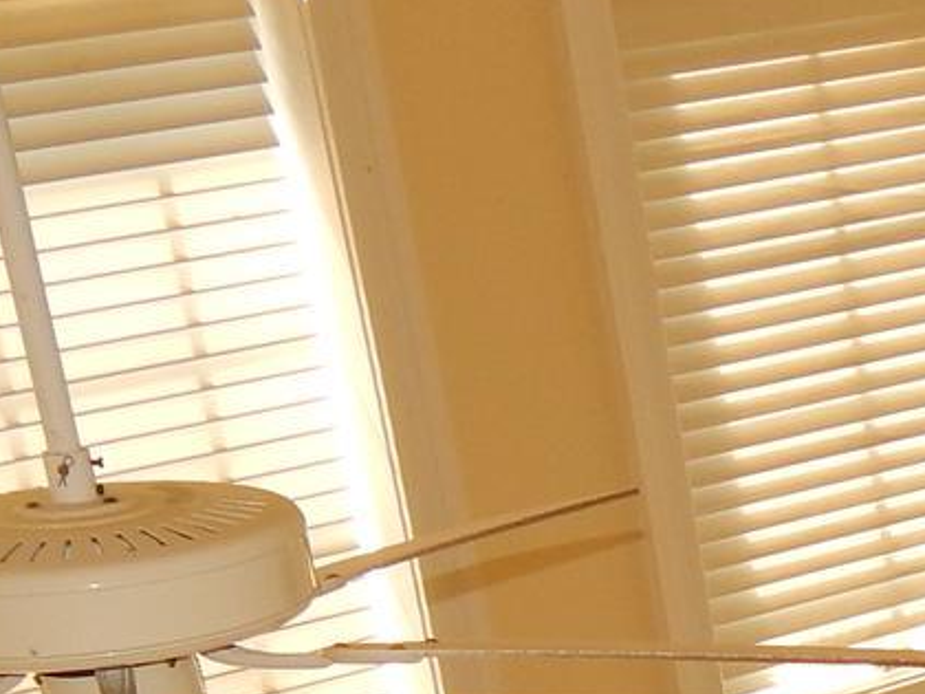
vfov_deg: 9.0
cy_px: 1566
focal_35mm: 151
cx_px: 1848
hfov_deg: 11.7
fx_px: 4035
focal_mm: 5.6
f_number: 3.2
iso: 125
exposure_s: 1/160
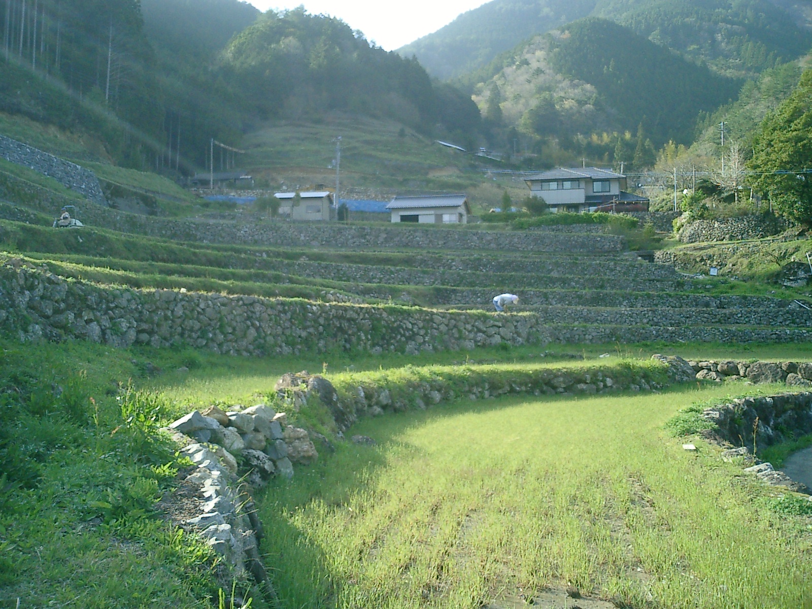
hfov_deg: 51.4
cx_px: 406
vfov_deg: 39.7
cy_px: 304
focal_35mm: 36
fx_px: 844
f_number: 3.2
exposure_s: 1/500
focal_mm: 7.5
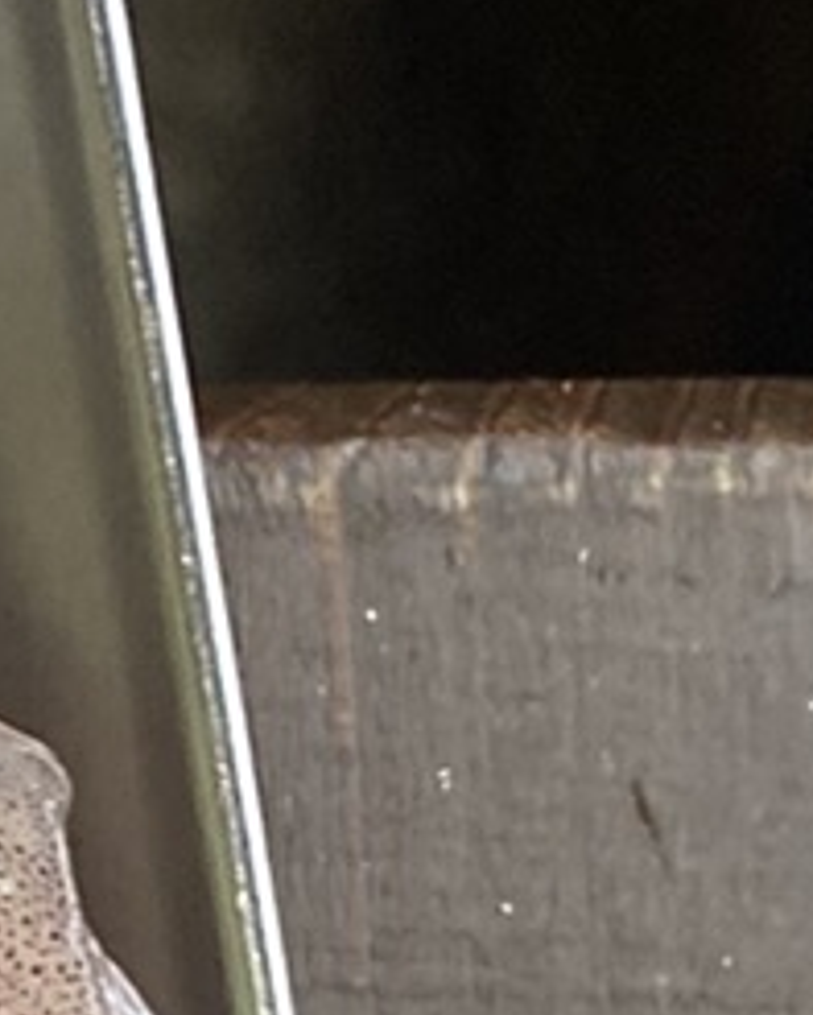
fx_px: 6342
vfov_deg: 8.0
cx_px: -1304
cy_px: 2876
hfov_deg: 6.8
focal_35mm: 211
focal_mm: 4.25
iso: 125
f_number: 1.8
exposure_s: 1/109
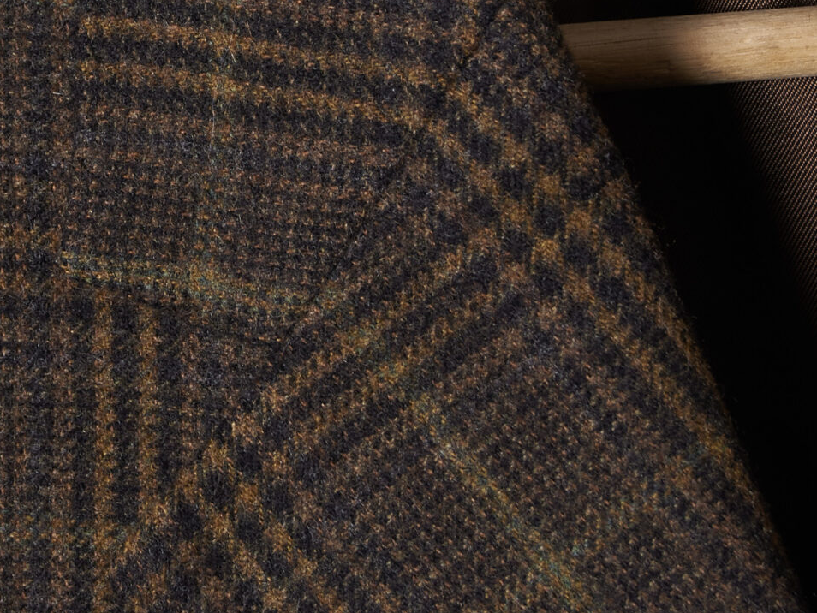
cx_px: 144
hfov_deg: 9.8
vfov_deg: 7.4
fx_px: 4745
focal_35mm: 201
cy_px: -12
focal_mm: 52
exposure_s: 1/100
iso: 200
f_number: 9
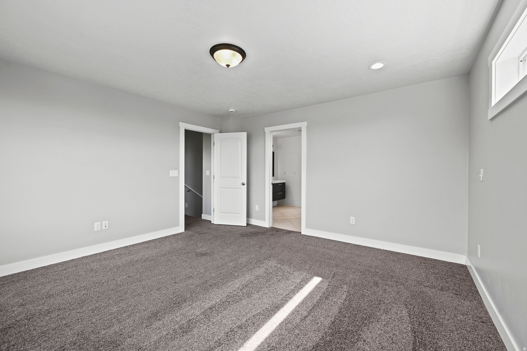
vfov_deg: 81.2
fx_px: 205
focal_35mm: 14
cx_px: 264
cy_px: 176
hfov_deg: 104.2
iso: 160
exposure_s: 1/13
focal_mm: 14
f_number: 7.1
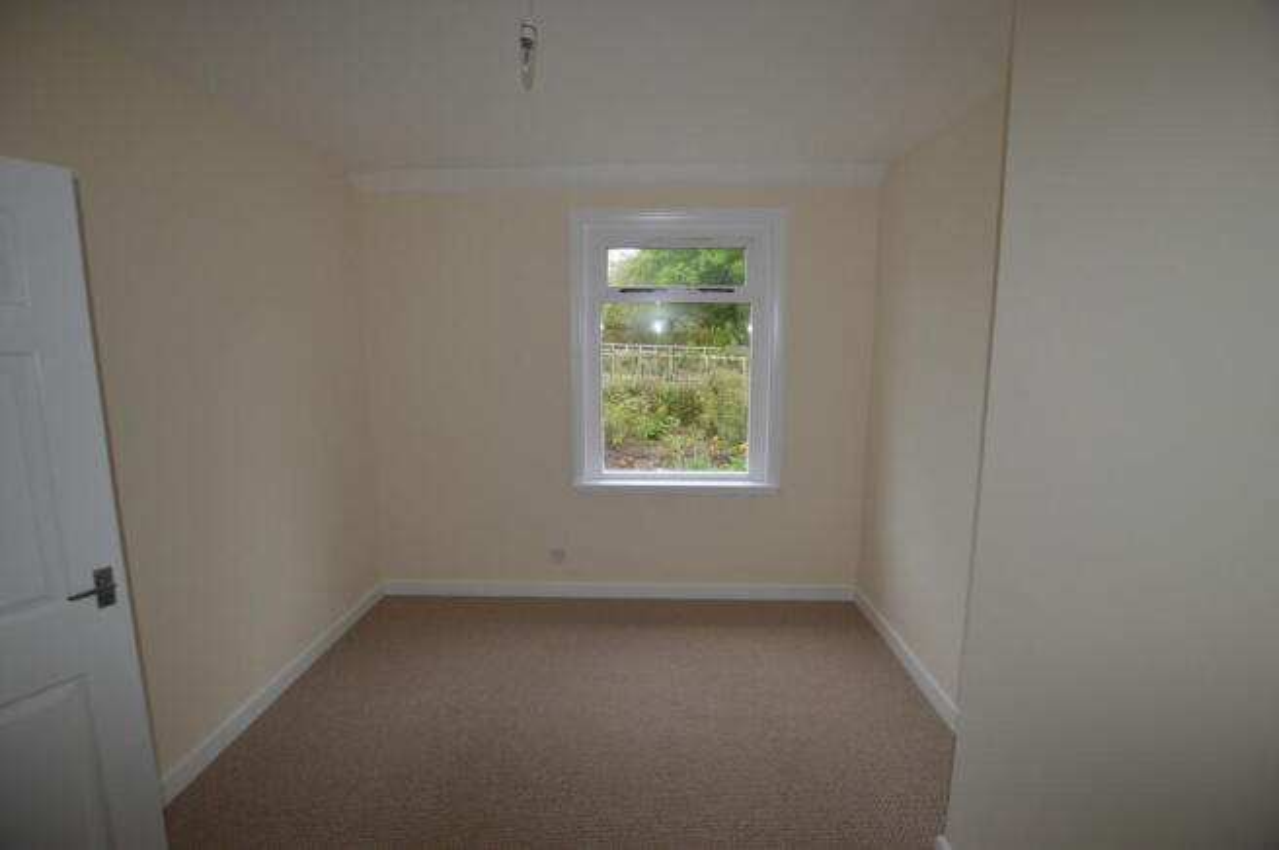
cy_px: 425
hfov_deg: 100.4
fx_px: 532
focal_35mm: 15
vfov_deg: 77.2
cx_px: 640
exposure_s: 1/60
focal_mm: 10
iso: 400
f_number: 3.5
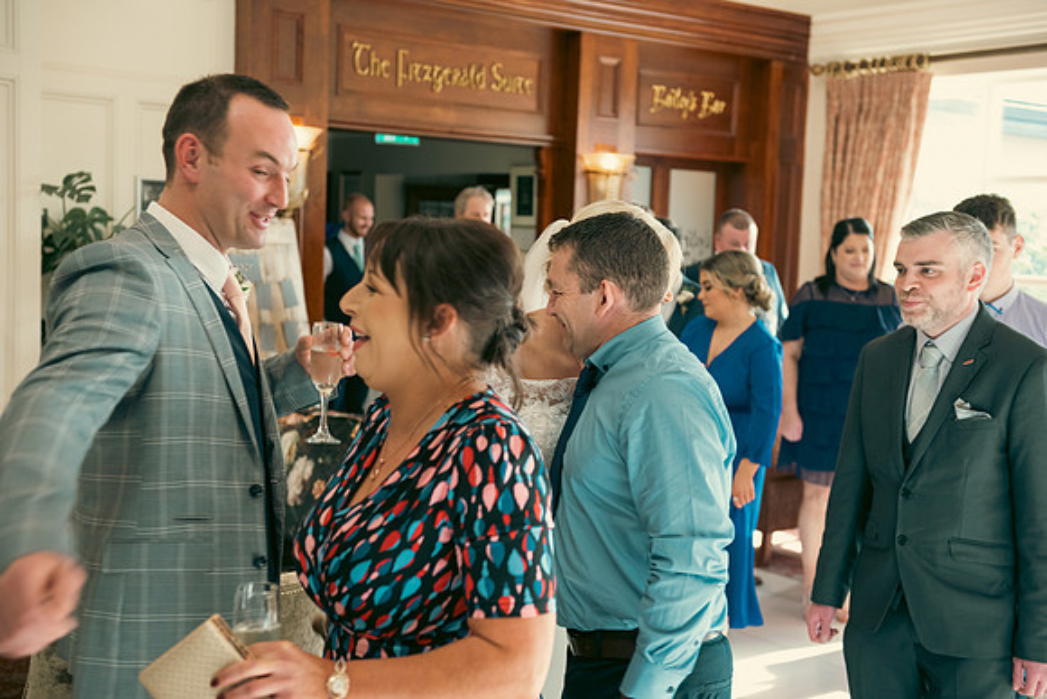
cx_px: 524
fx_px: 1309
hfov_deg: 43.6
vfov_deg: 29.9
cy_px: 350
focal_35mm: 45
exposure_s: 1/80
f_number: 3.5
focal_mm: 45
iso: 400
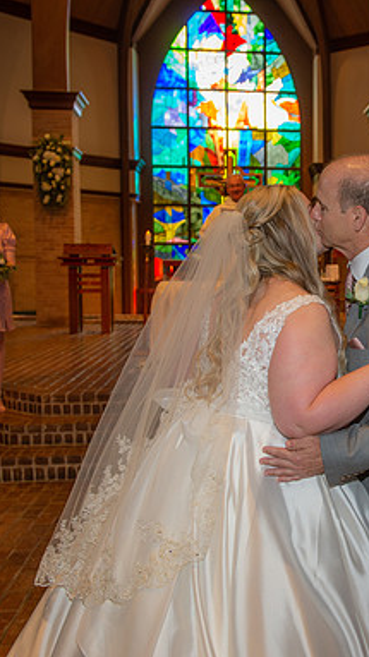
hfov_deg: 24.9
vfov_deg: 44.6
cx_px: 355
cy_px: 329
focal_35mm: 46
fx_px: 801
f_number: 5
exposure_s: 1/100
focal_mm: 29
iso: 640
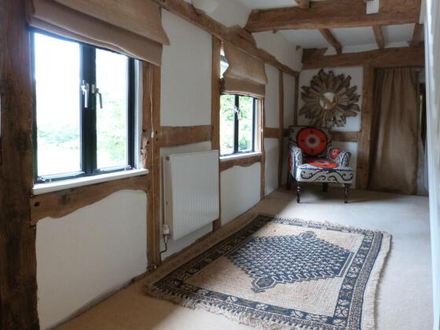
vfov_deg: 53.0
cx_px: 223
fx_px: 330
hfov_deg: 67.3
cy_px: 163
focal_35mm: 26
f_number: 2.8
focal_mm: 4.5
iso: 500
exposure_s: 1/30
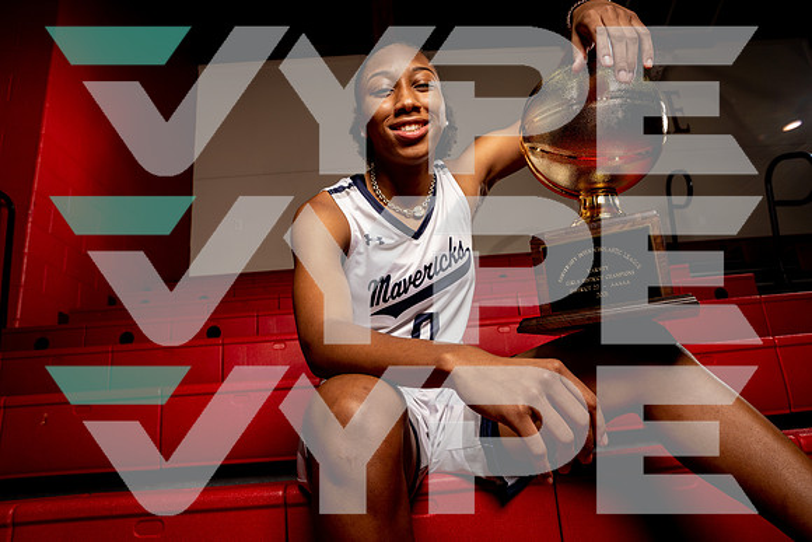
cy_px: 271
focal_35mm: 24
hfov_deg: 73.7
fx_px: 541
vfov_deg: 53.2
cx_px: 406
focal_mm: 24
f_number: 7.1
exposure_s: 1/250
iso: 100
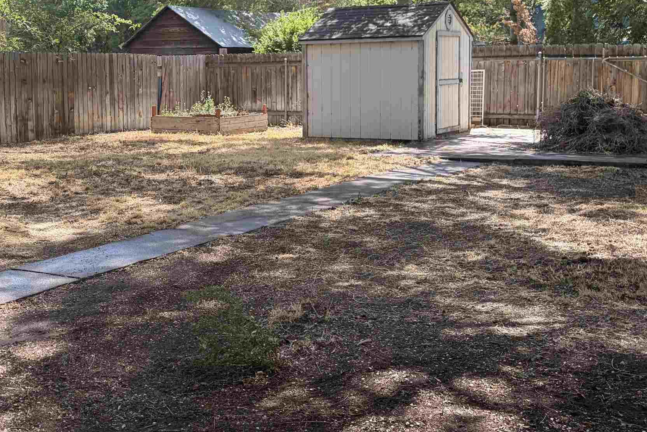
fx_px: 899
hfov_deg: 39.3
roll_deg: +1.2
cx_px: 236
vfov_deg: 26.9
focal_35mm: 50
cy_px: 154
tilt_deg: -5.2
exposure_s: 1/756
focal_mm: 5.96
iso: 64
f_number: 1.6
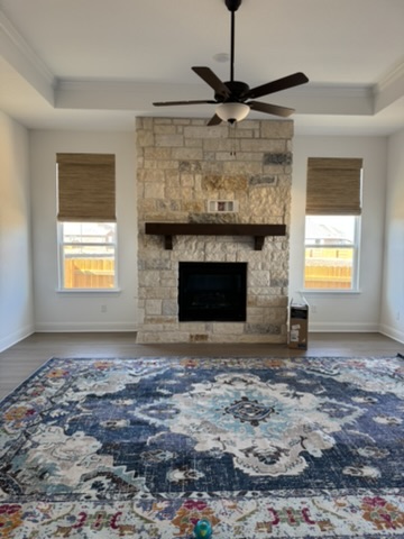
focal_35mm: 24
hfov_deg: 56.8
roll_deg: -0.1
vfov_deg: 71.6
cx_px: 202
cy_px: 270
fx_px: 373
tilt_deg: -4.8
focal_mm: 6.76
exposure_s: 1/120
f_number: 1.78
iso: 160
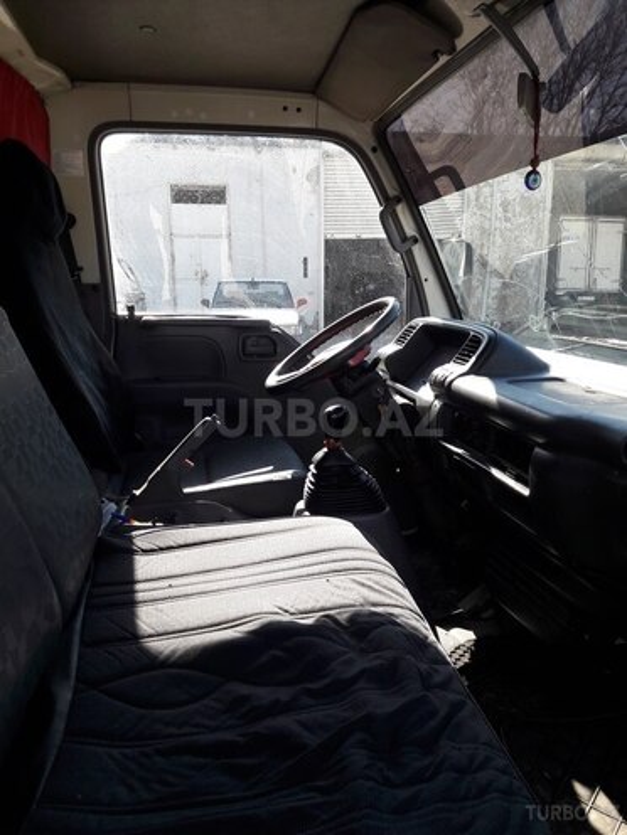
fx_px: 676
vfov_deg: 63.4
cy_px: 418
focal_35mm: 28
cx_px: 314
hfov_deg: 49.7
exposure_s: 1/355
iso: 40
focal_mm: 3.7
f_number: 1.9
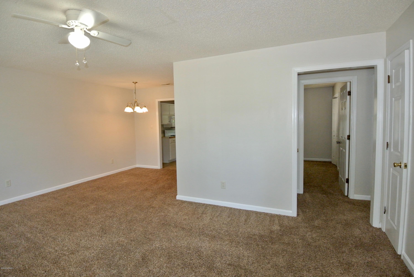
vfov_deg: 67.5
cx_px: 207
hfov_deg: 89.9
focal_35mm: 18
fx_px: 207
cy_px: 138
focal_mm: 6.7
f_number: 3.5
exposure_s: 1/125
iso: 640
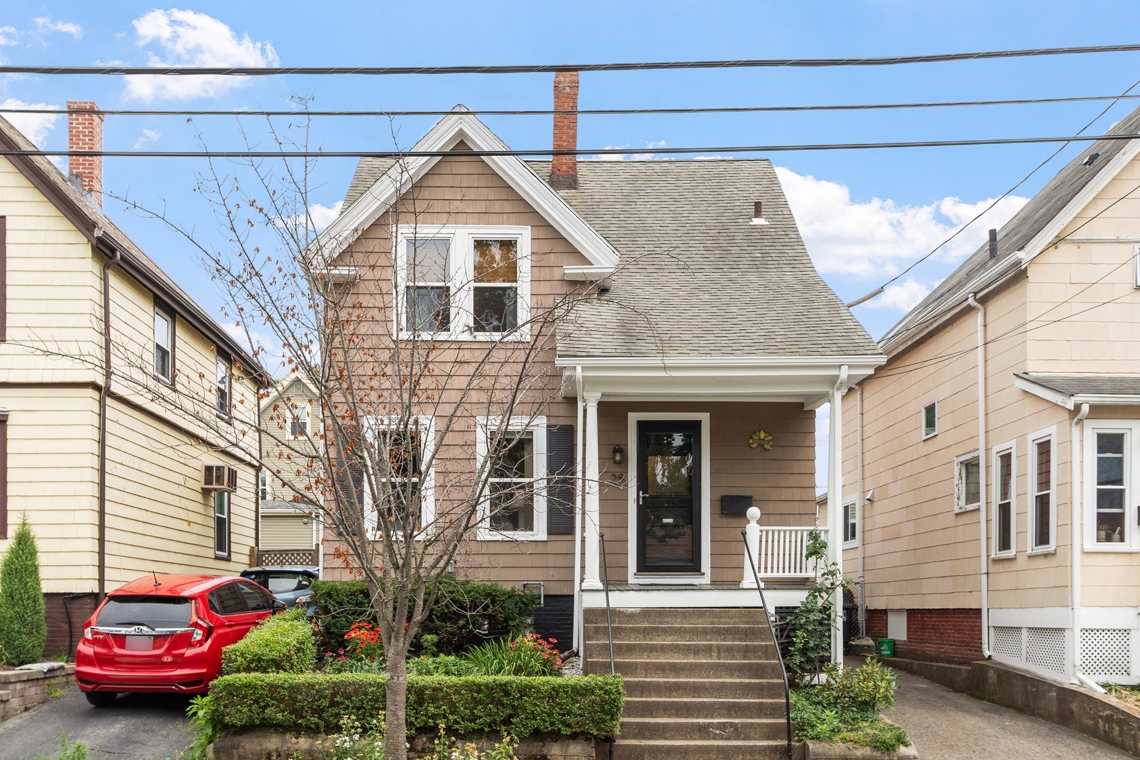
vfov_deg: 43.6
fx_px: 950
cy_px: 380
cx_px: 570
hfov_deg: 61.9
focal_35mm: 30
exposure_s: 1/125
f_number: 8
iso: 100
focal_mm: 20
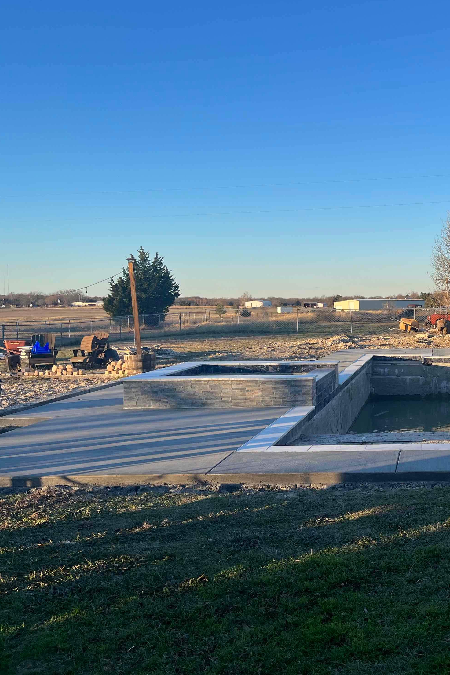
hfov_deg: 32.9
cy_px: 340
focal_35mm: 37
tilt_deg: -2.7
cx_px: 452
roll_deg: +0.2
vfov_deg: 51.9
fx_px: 694
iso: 50
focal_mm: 5.1
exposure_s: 1/1672
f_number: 1.6
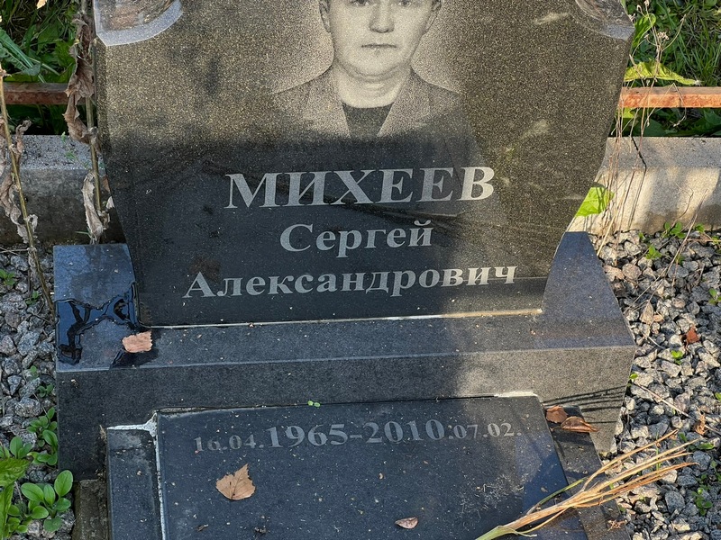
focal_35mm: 77
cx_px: 360
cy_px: 270
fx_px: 1604
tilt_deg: -40.0
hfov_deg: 25.3
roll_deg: -6.3
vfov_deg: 19.1
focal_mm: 9
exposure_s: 1/131
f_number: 2.8
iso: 32
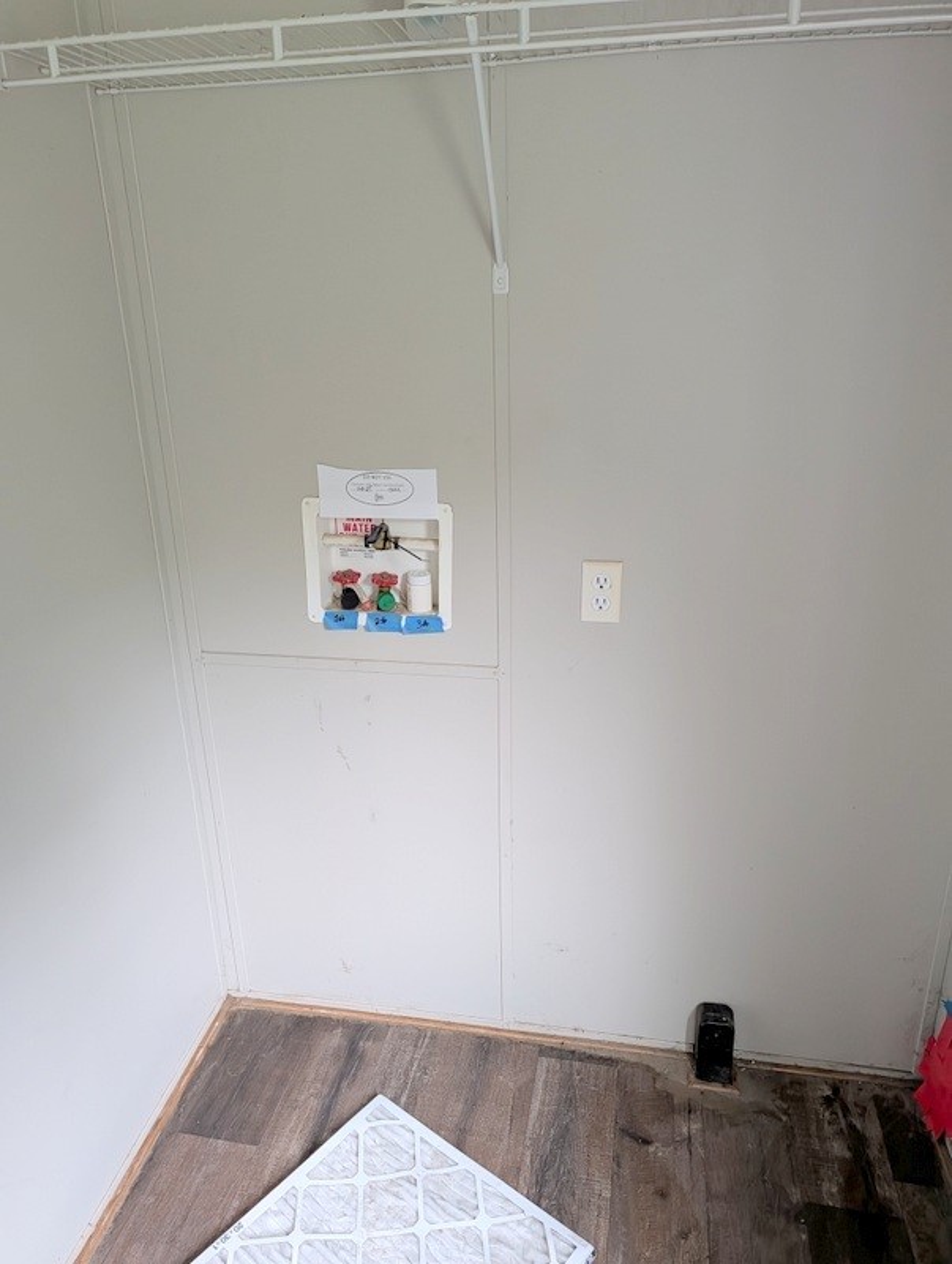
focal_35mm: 24
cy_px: 632
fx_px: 877
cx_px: 476
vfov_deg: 71.5
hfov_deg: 57.0
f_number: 1.68
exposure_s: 1/18.2
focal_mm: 6.9
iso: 277
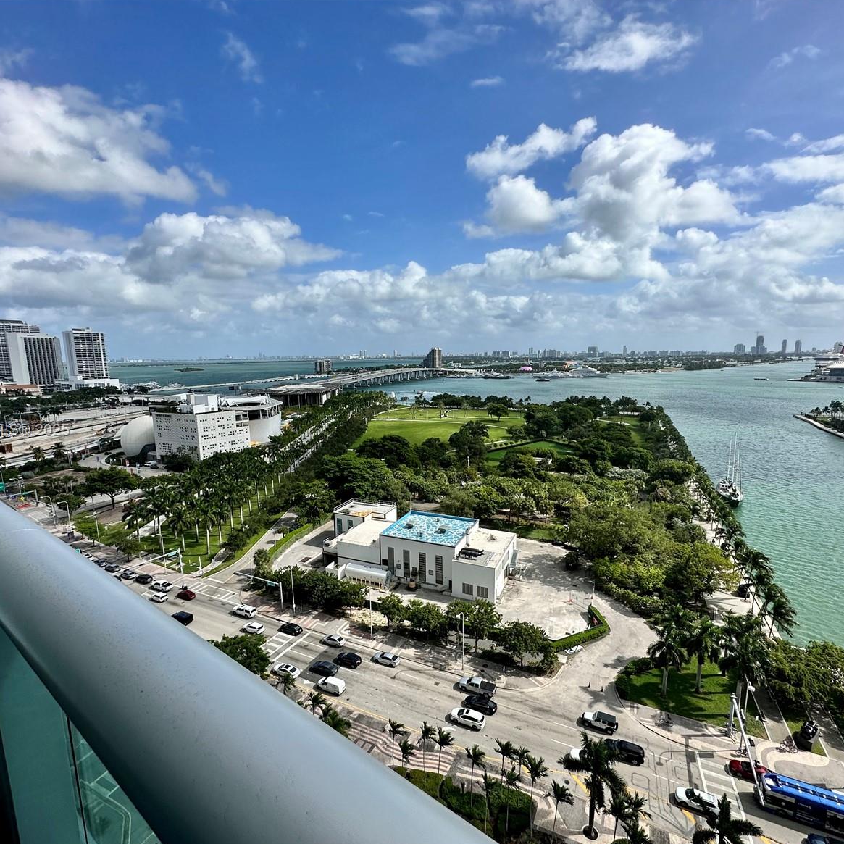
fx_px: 469
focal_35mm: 17
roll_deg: +1.3
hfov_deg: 84.0
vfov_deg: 84.0
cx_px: 417
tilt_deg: -8.5
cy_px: 431
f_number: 2.2
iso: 50
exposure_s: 1/2882
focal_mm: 2.22
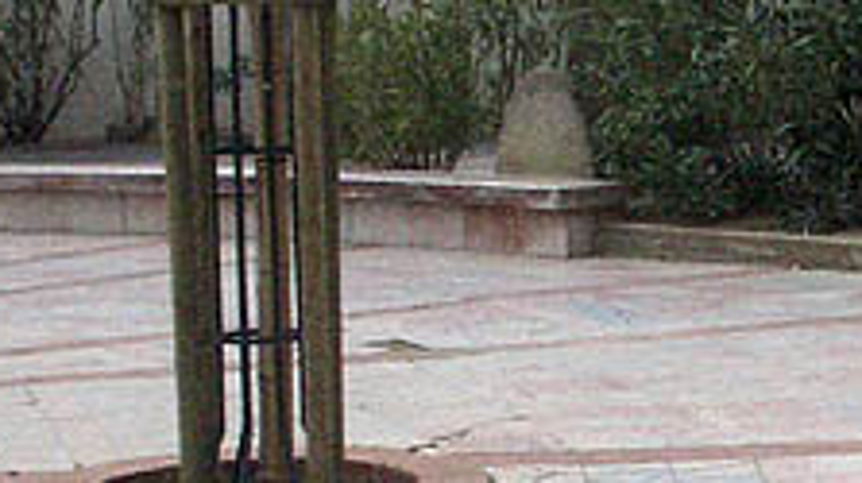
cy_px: 386
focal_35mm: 137
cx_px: 908
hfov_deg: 15.3
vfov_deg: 8.8
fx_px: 3129
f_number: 4.3
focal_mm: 5.8
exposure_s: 1/1000
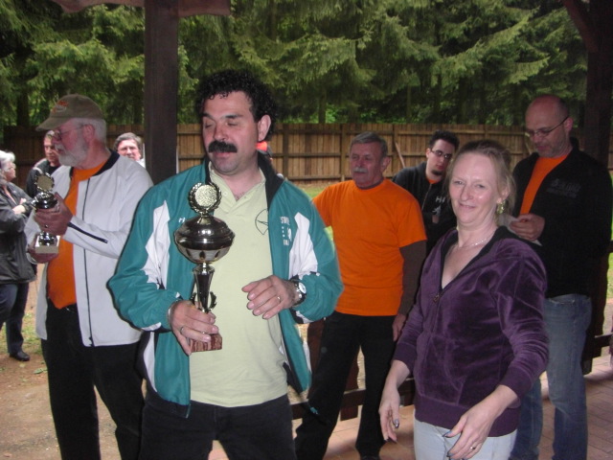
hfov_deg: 49.0
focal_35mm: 38
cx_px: 306
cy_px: 230
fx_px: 673
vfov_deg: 37.7
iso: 200
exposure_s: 1/60
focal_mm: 6.3
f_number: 3.4
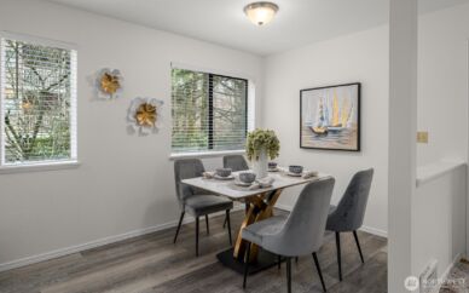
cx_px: 232
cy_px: 133
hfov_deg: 82.3
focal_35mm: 21
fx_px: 268
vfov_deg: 57.1
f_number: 7.1
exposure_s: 1/4
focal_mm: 20
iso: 320
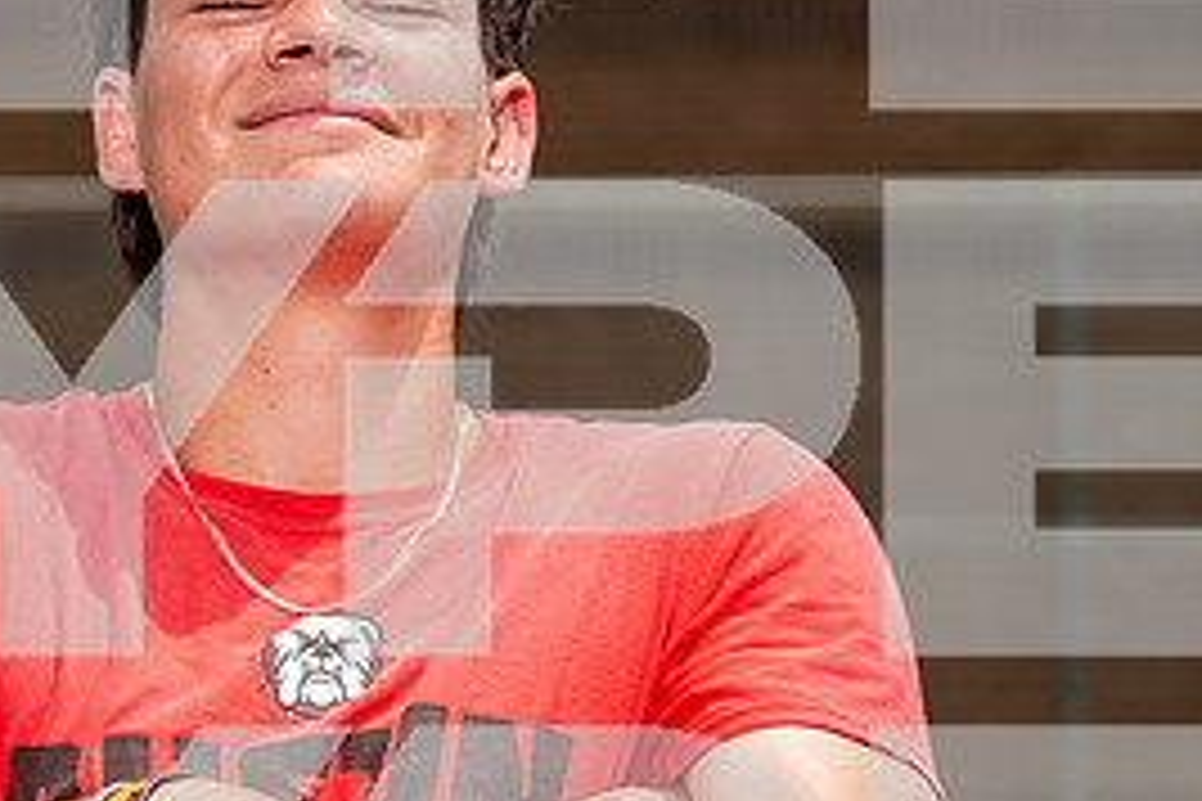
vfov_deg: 9.0
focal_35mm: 152
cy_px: 421
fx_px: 5075
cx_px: 257
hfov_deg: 13.4
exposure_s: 1/1250
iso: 100
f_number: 4
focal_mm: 70
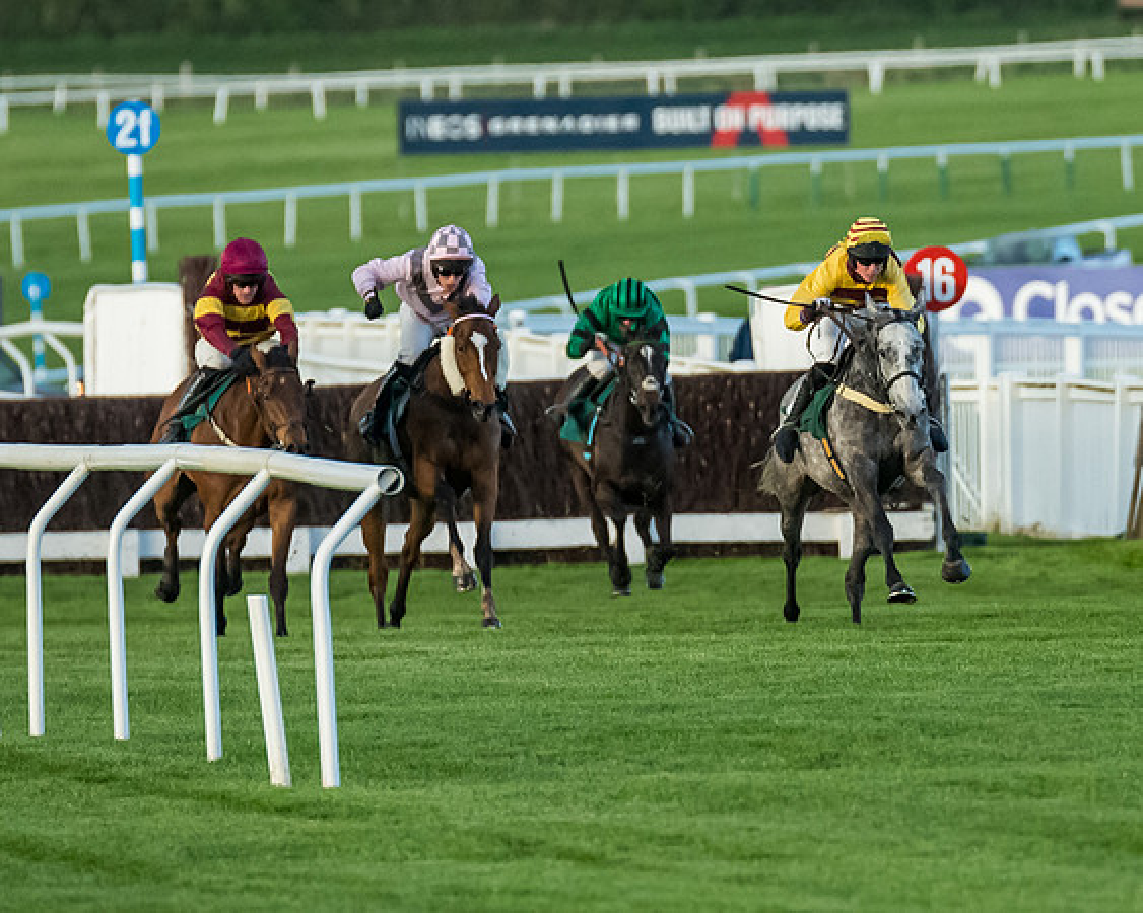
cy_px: 472
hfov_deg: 2.5
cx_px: 981
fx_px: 26050
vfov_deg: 2.0
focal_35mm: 770
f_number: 4
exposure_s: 1/2500
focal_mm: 300
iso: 4000
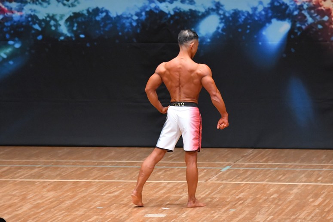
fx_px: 2635
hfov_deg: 7.2
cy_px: 111
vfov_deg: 4.8
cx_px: 166
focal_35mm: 285
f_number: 5.6
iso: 8000
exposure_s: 1/400
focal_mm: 190
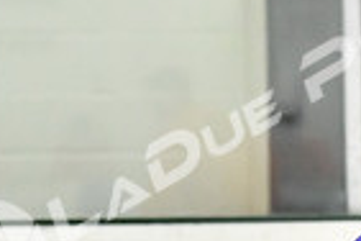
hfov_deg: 2.6
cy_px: 394
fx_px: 8042
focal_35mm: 802
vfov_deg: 1.7
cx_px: 522
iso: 6400
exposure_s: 1/1600
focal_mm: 130
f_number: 2.8
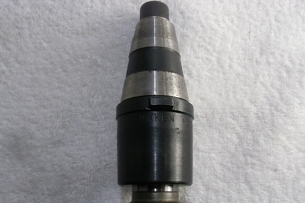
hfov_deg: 54.5
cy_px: 113
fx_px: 296
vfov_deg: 37.8
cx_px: 151
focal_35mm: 35
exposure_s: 1/100
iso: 400
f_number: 3.7
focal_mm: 5.93
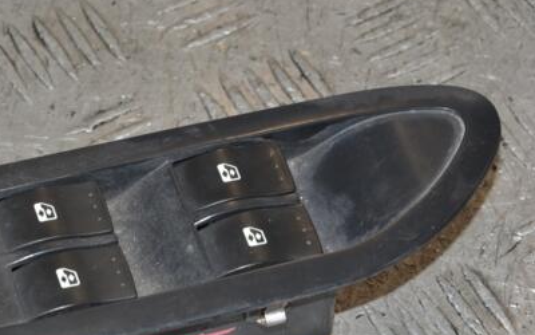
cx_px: 136
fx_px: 3076
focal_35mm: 211
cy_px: 253
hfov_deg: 9.9
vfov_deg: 6.2
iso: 800
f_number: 9
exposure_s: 1/200
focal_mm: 92
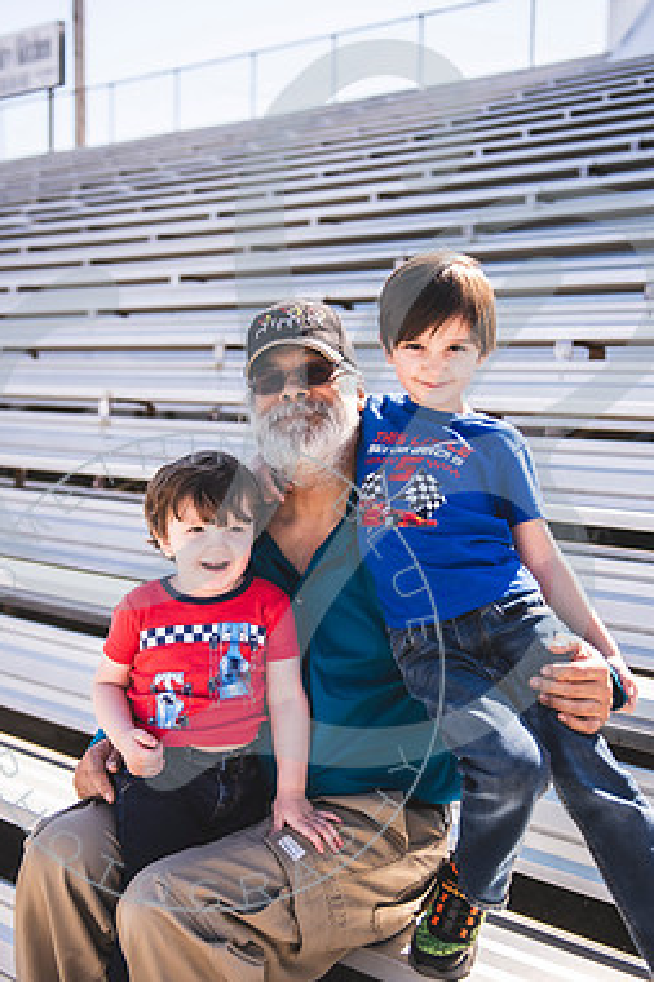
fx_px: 1227
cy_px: 475
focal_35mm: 45
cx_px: 321
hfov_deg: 29.8
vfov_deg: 43.6
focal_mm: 38
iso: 100
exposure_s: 1/1600
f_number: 3.2
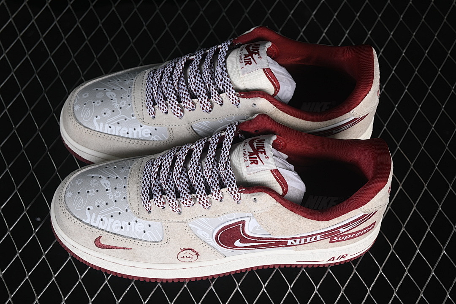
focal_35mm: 75
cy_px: 152
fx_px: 950
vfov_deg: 18.2
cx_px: 228
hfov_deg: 27.0
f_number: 7.1
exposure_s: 1/80
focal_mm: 50
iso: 160
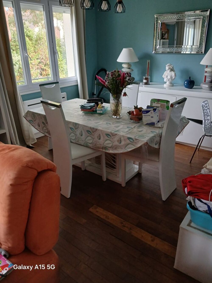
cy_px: 142
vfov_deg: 67.3
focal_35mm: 26
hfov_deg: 53.1
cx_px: 106
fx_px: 212
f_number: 1.8
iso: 125
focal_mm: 3.98
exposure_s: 1/50
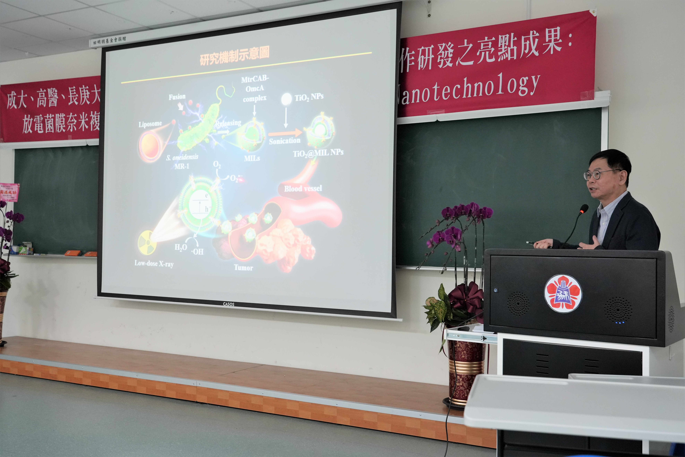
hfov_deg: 51.9
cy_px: 228
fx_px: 704
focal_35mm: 37
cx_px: 342
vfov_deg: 35.9
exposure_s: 1/90
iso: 3200
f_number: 5.6
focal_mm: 37
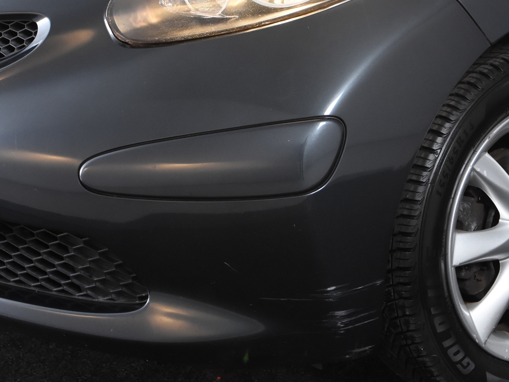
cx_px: 270
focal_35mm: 101
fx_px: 1485
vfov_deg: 14.6
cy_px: 142
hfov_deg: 19.4
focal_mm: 34
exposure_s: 1/100
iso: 1600
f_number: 5
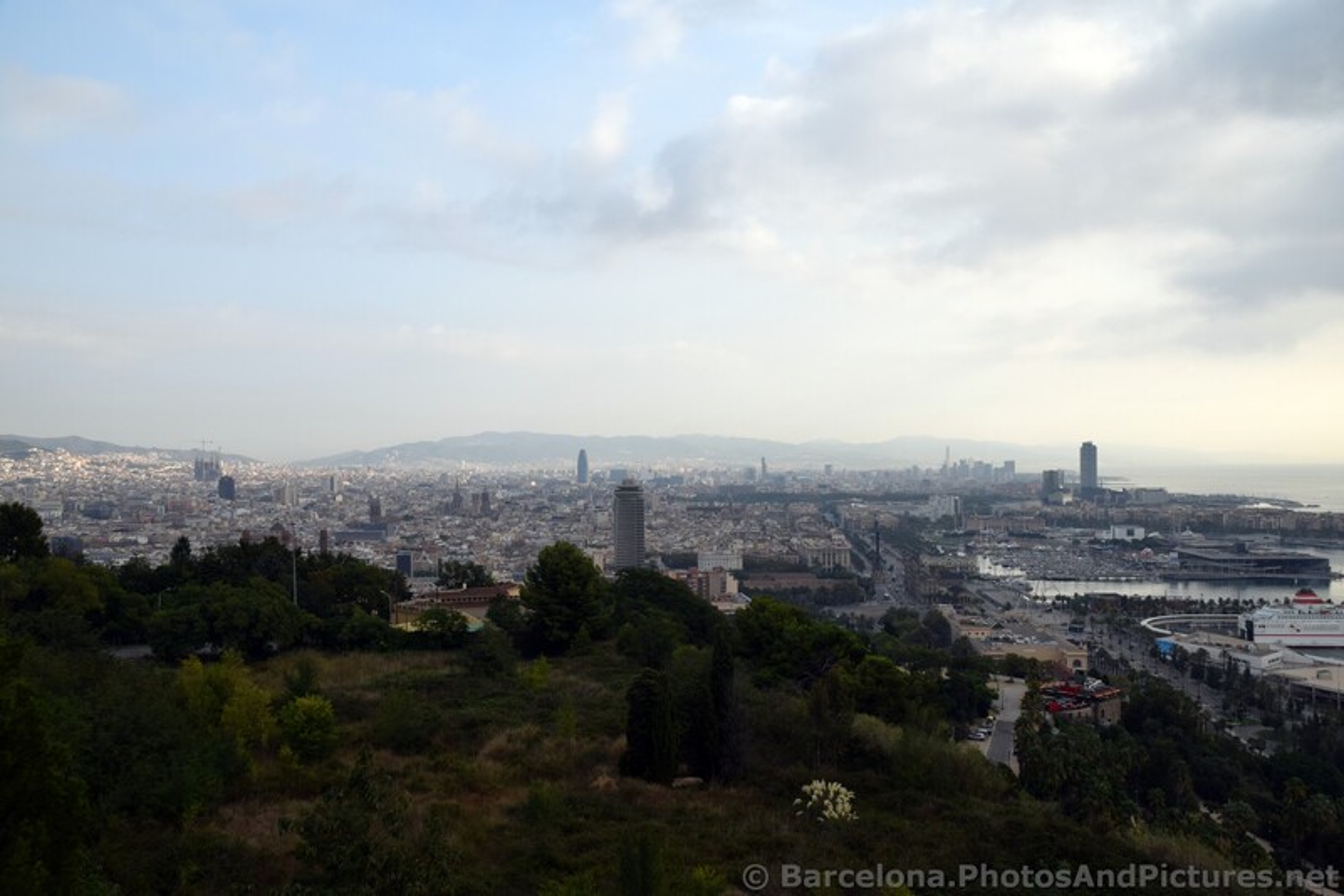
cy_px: 448
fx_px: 1232
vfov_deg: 40.0
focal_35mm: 33
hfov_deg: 57.2
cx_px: 672
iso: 200
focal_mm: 22
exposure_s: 1/400
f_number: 10
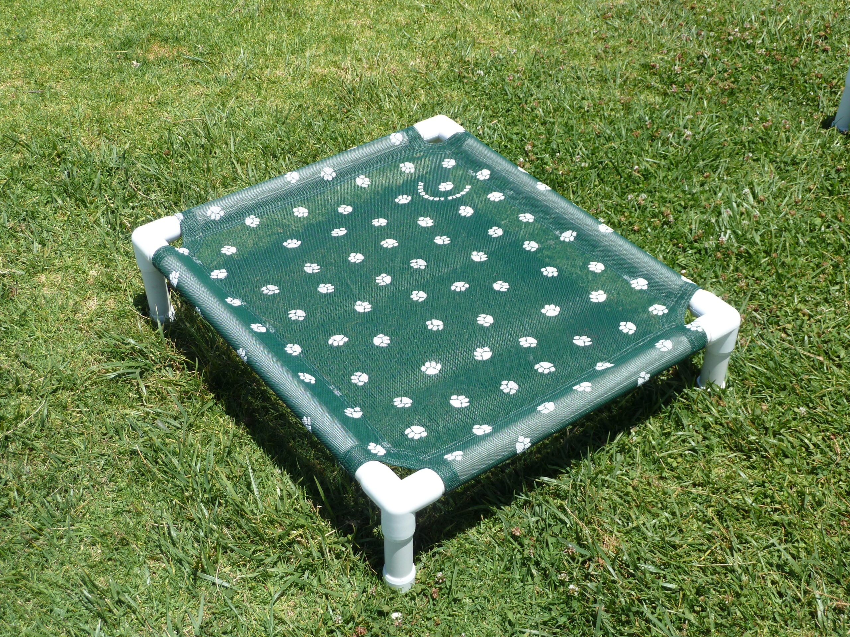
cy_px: 318
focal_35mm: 44
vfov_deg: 32.9
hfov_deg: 42.9
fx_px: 1080
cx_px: 425
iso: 80
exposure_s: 1/500
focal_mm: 7.3
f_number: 3.7
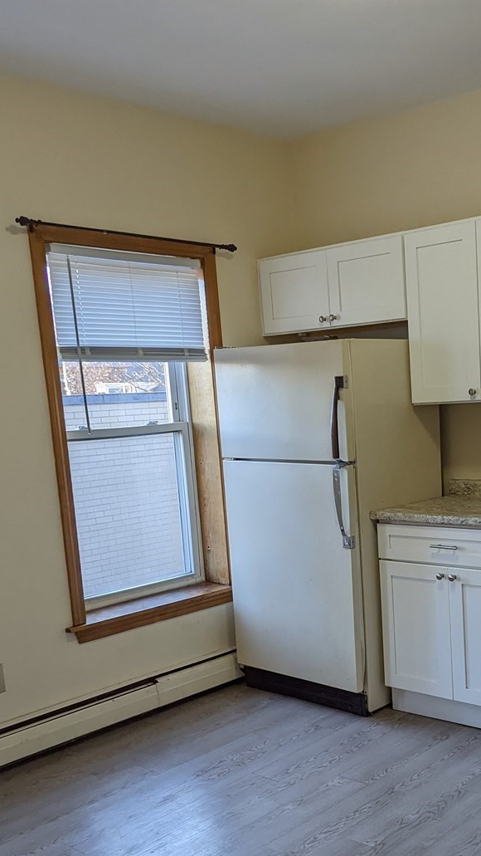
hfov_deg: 29.7
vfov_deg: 51.2
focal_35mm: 39
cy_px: 522
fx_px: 884
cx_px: 390
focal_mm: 6.81
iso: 311
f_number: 1.85
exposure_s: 1/536
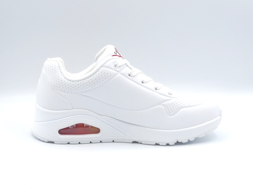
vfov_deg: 28.6
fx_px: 373
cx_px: 126
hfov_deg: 37.5
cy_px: 94
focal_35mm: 51
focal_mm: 5.2
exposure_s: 1/200
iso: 100
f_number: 5.6
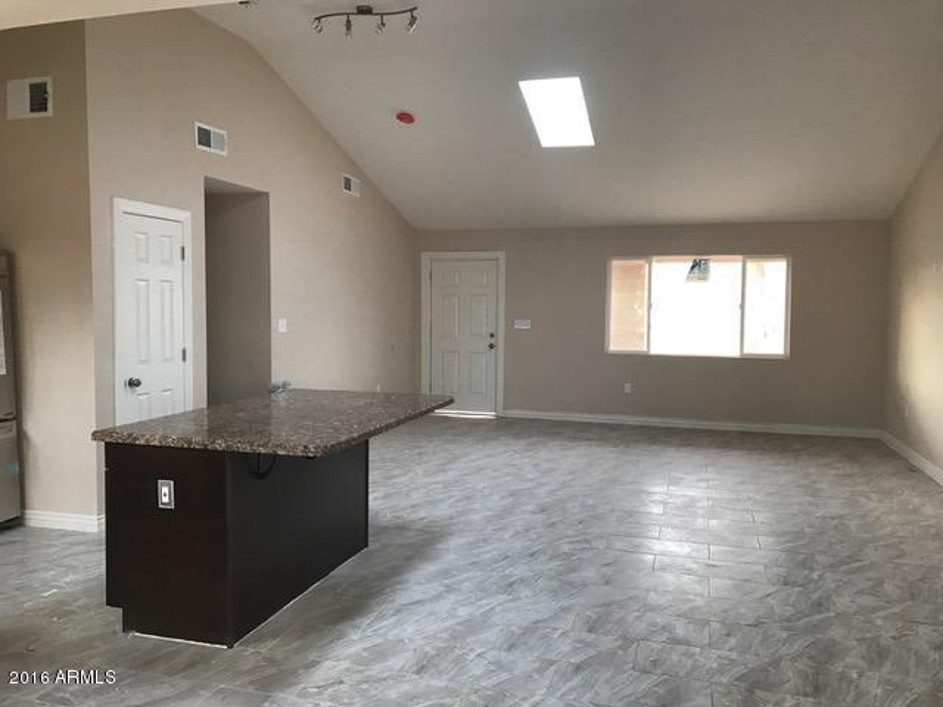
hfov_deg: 63.4
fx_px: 763
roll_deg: -0.5
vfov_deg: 49.7
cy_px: 354
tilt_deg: -3.8
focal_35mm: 28
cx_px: 472
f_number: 1.8
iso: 32
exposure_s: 1/30
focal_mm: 3.99
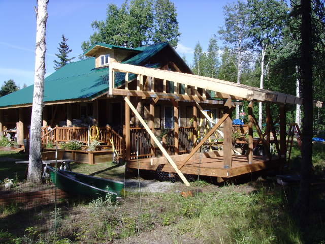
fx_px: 366
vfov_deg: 36.8
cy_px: 122
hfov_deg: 47.9
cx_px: 162
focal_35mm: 39
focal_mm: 6.6
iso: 80
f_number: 6.3
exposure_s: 1/180
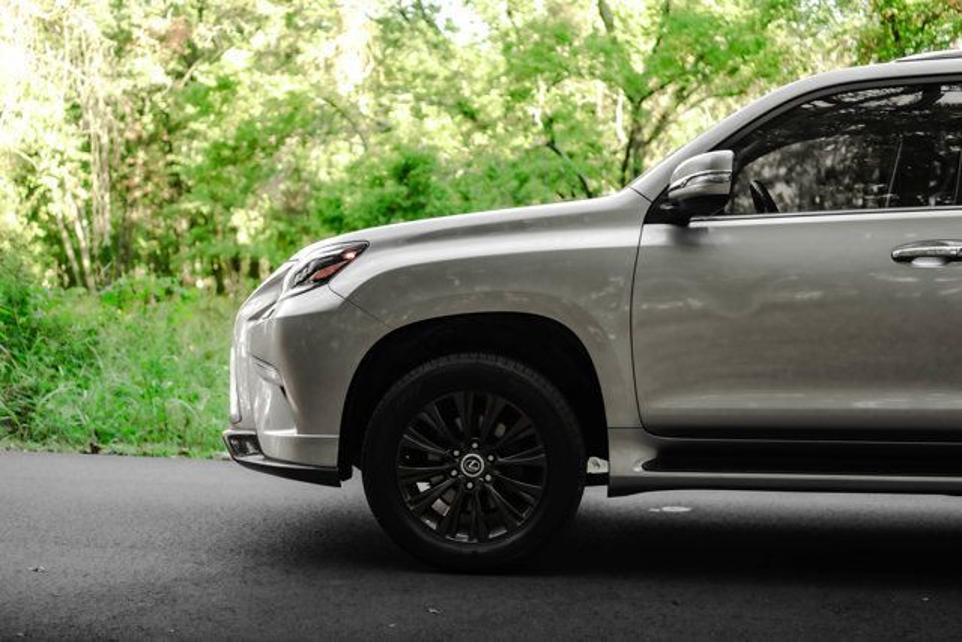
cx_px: 481
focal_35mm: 54
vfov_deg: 25.2
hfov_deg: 37.0
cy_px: 321
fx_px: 1436
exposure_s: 1/320
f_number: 2.8
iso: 640
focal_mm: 50
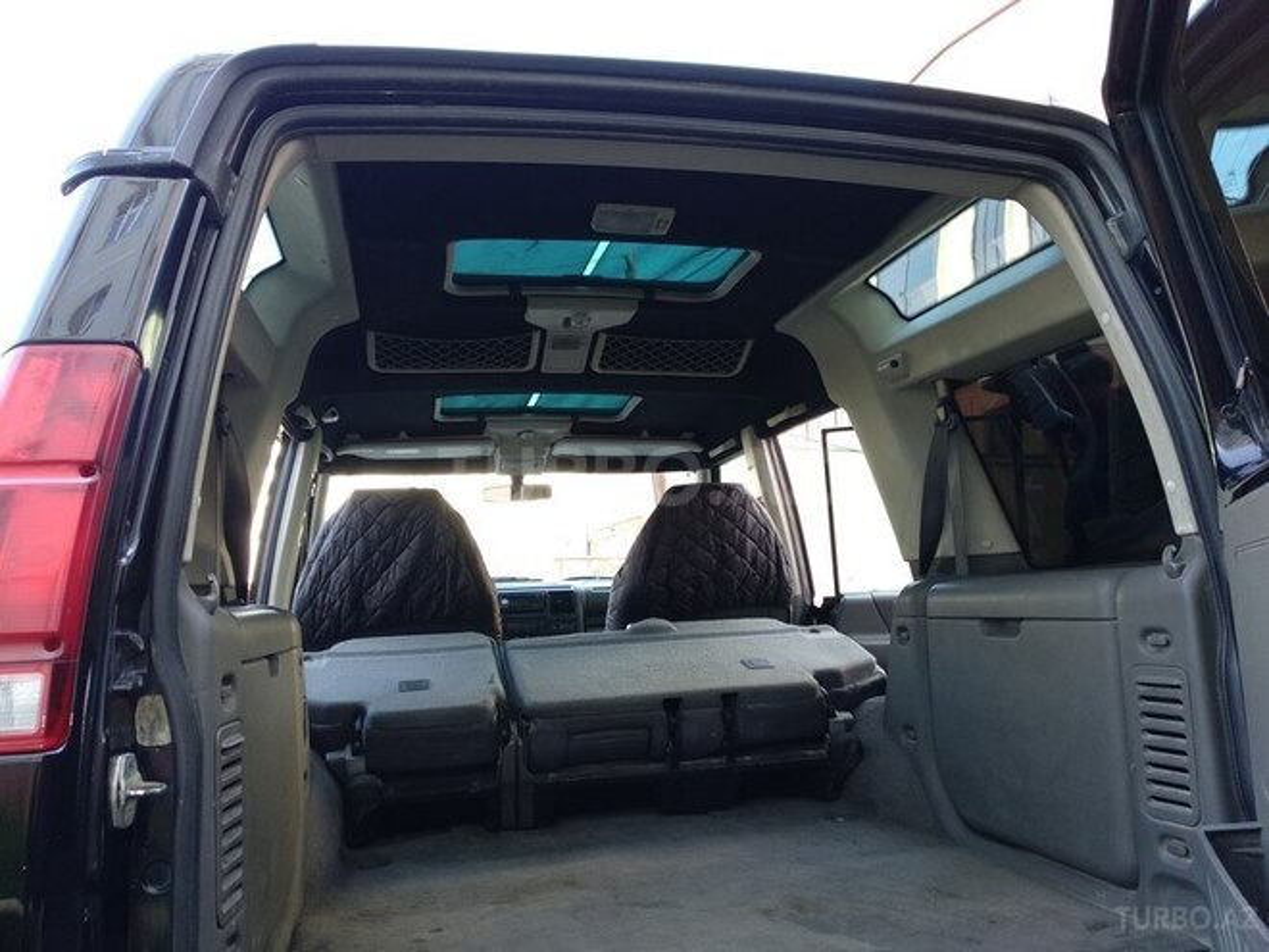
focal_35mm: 26
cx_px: 634
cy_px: 476
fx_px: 953
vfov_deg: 53.1
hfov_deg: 67.3
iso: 200
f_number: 2.2
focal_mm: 3.81
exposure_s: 1/50
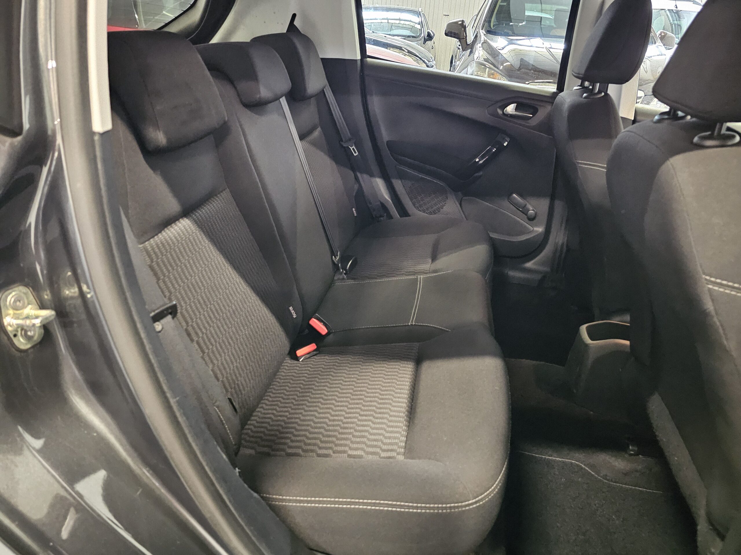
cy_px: 278
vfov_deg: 58.9
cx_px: 370
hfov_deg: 73.9
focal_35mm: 23
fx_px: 492
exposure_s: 1/16.7
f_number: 1.7
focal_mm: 6.3
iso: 6400
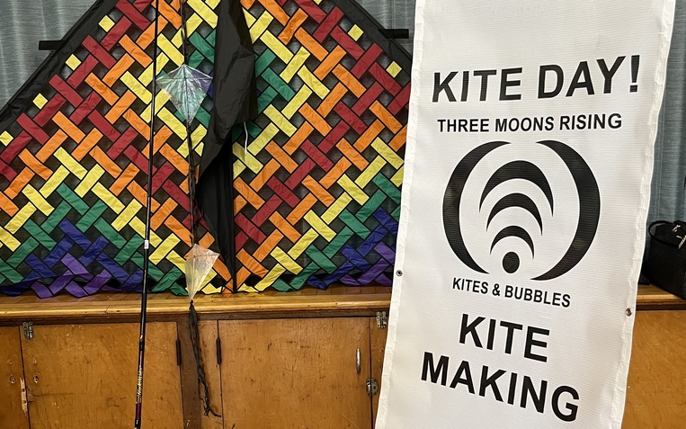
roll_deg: +2.0
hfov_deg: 52.7
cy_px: 245
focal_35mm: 37
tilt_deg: -10.8
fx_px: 692
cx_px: 343
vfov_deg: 34.4
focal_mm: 5.1
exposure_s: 1/60
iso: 200
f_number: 1.6
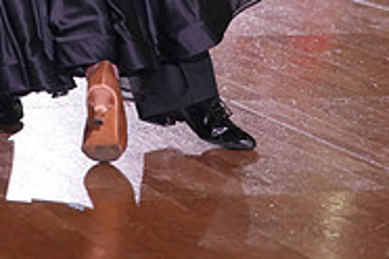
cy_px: -269
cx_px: 64
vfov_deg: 6.1
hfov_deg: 9.4
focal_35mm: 218
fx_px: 2355
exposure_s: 1/500
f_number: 2.8
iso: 1000
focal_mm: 70
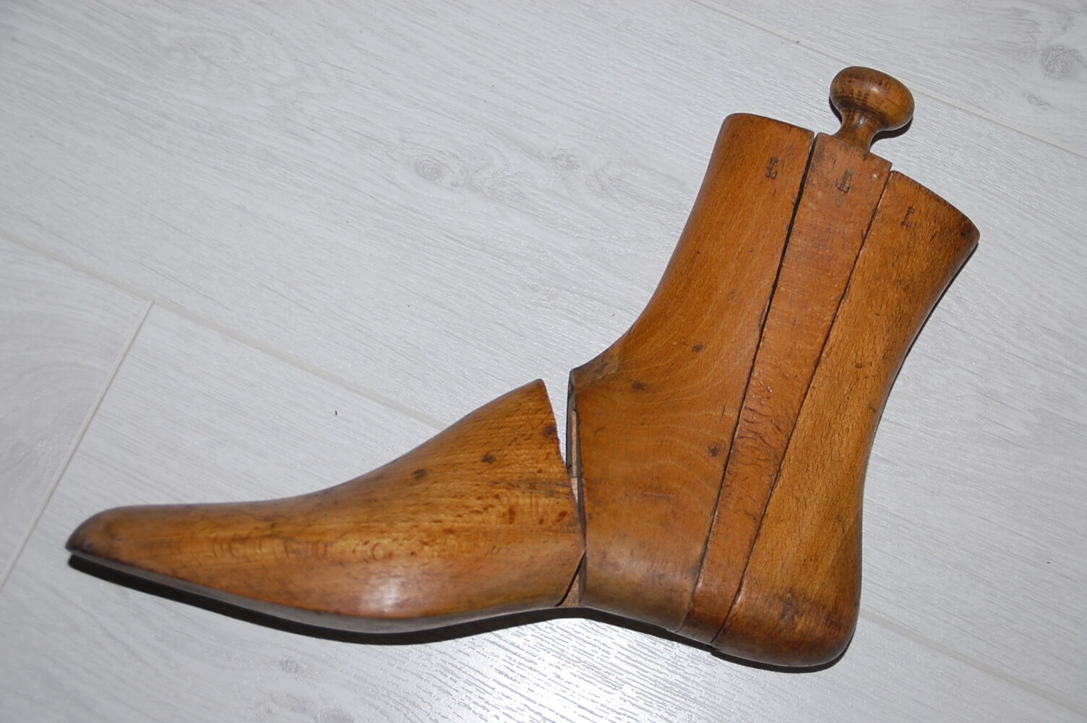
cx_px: 544
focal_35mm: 63
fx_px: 1901
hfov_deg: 31.9
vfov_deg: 21.5
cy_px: 362
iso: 400
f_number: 4.5
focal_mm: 42
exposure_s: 1/60
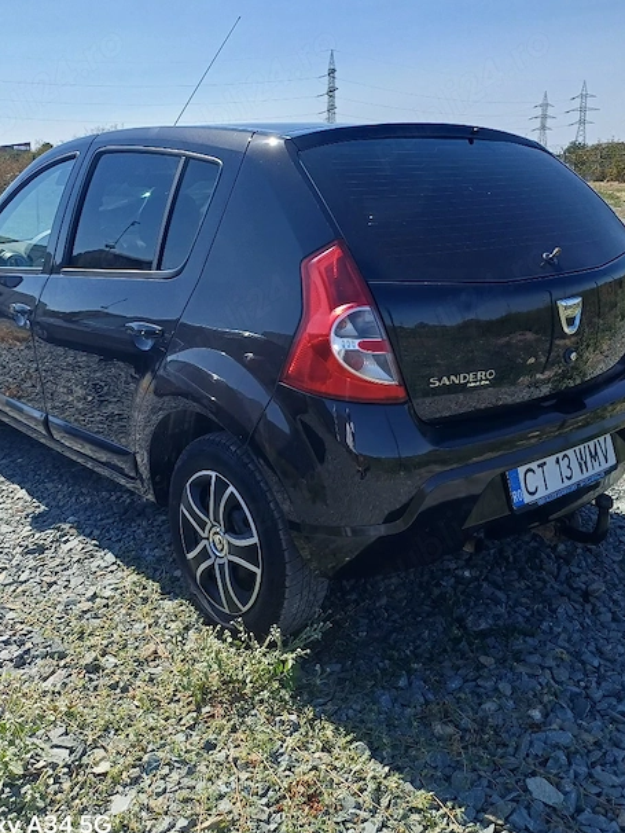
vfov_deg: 55.0
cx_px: 302
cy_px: 345
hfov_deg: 43.0
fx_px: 794
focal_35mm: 33
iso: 50
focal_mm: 4.65
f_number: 1.8
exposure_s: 1/1250
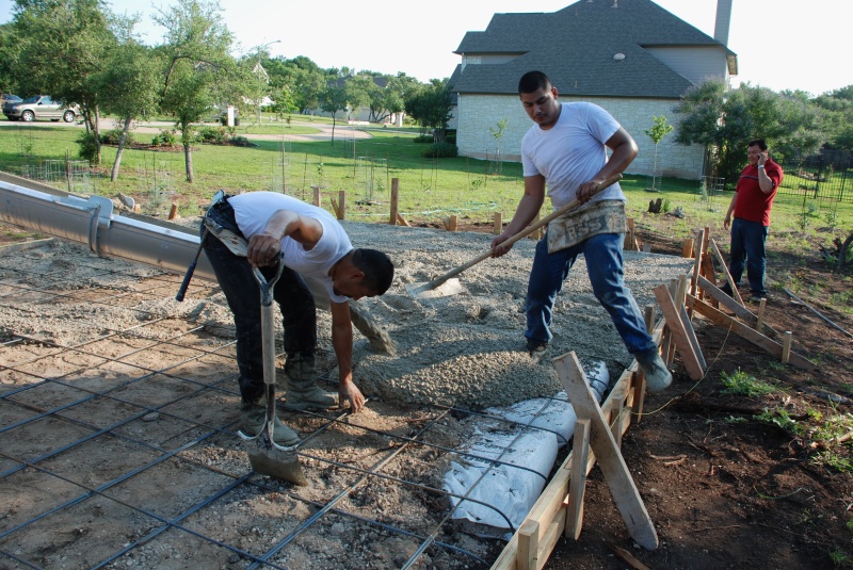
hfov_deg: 61.9
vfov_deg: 43.7
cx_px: 426
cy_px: 285
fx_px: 711
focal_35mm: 30
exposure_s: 1/125
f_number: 5.6
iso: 110
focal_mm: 20
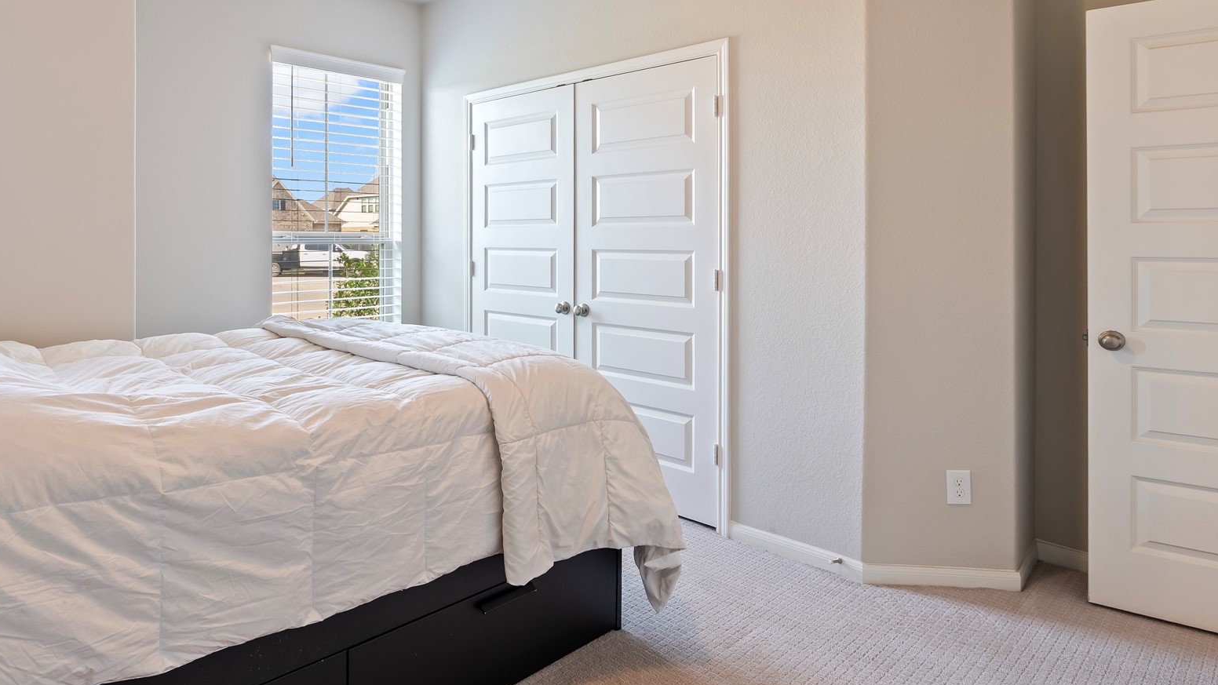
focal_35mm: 22
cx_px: 428
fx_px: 711
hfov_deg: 79.1
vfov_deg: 50.7
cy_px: 240
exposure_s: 1/4
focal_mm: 15
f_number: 6.3
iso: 100
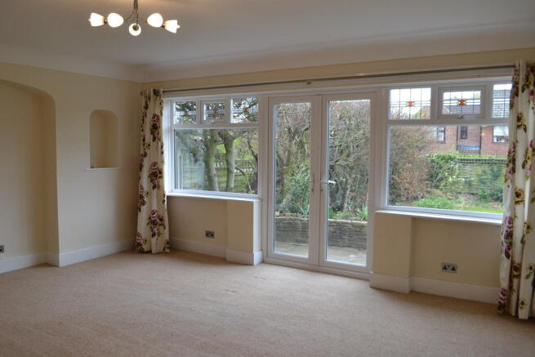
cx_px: 268
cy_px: 178
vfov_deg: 43.6
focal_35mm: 30
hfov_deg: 61.9
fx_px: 446
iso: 400
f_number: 5.6
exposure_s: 1/125
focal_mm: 20
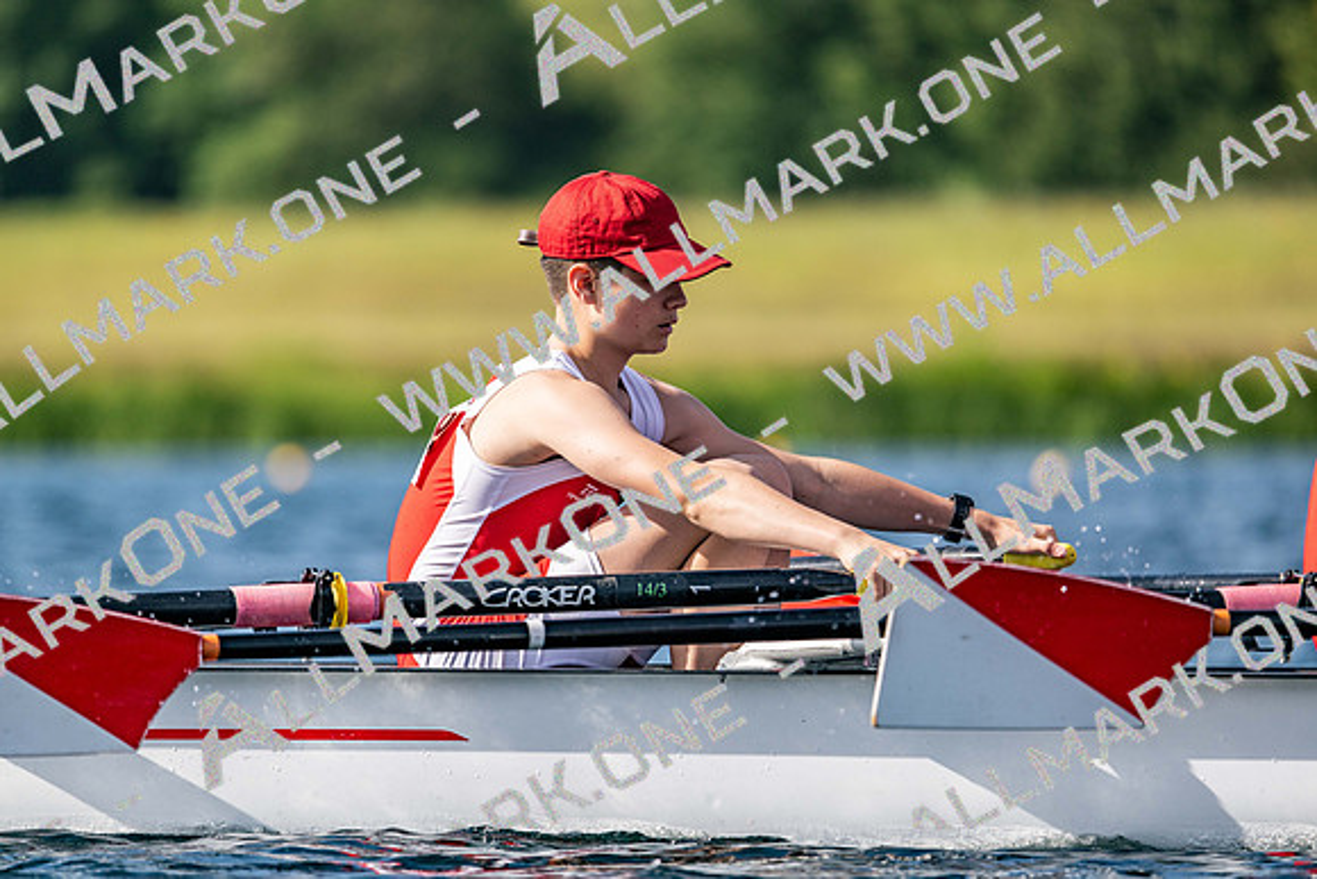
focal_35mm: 400
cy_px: 440
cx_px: 658
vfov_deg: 3.4
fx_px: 14636
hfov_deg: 5.2
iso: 220
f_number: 4.5
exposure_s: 1/2500
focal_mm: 400
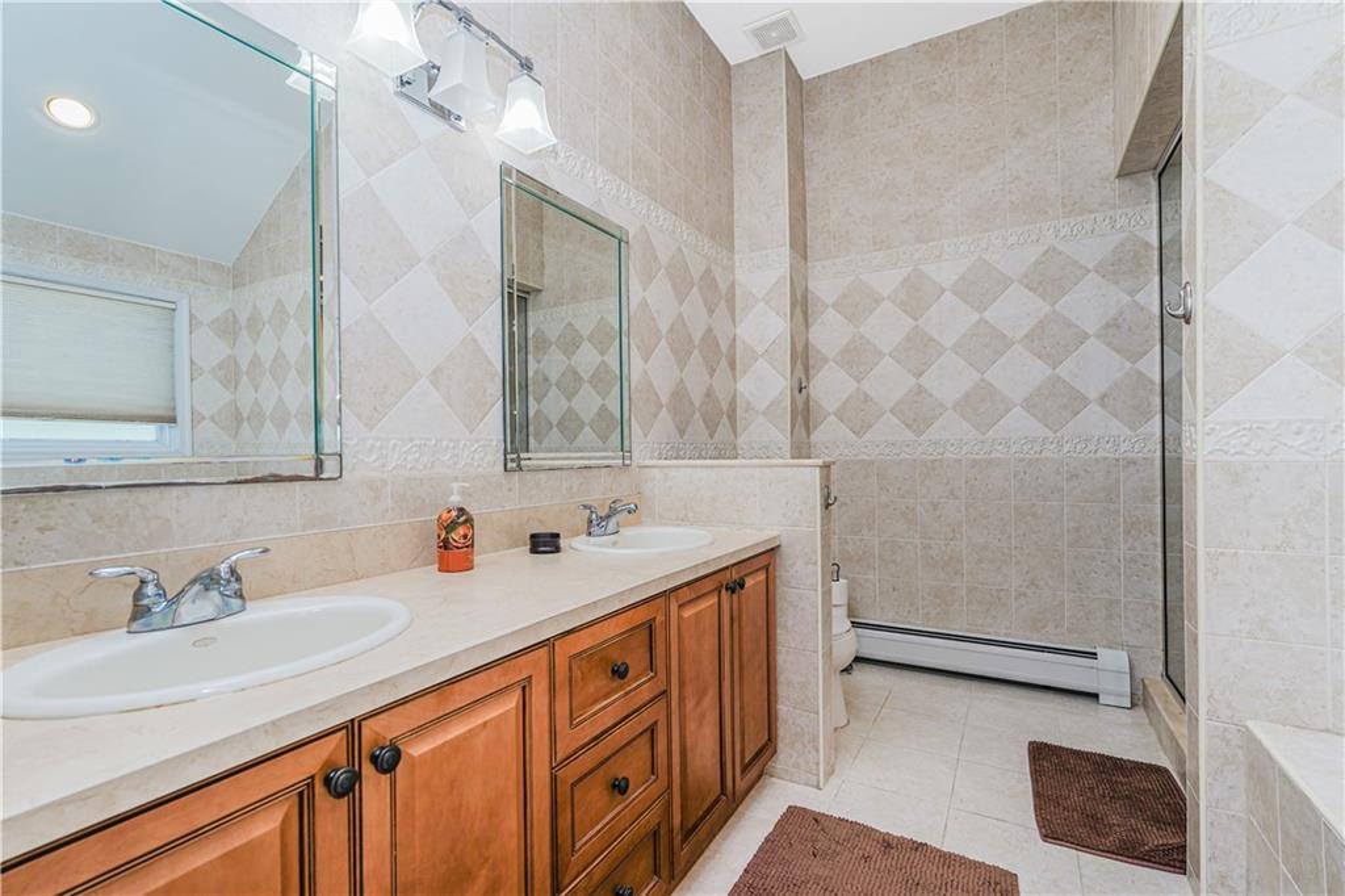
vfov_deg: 73.7
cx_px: 672
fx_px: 598
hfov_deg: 96.8
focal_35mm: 16
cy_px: 448
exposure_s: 1/60
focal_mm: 16
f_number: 5.6
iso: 64
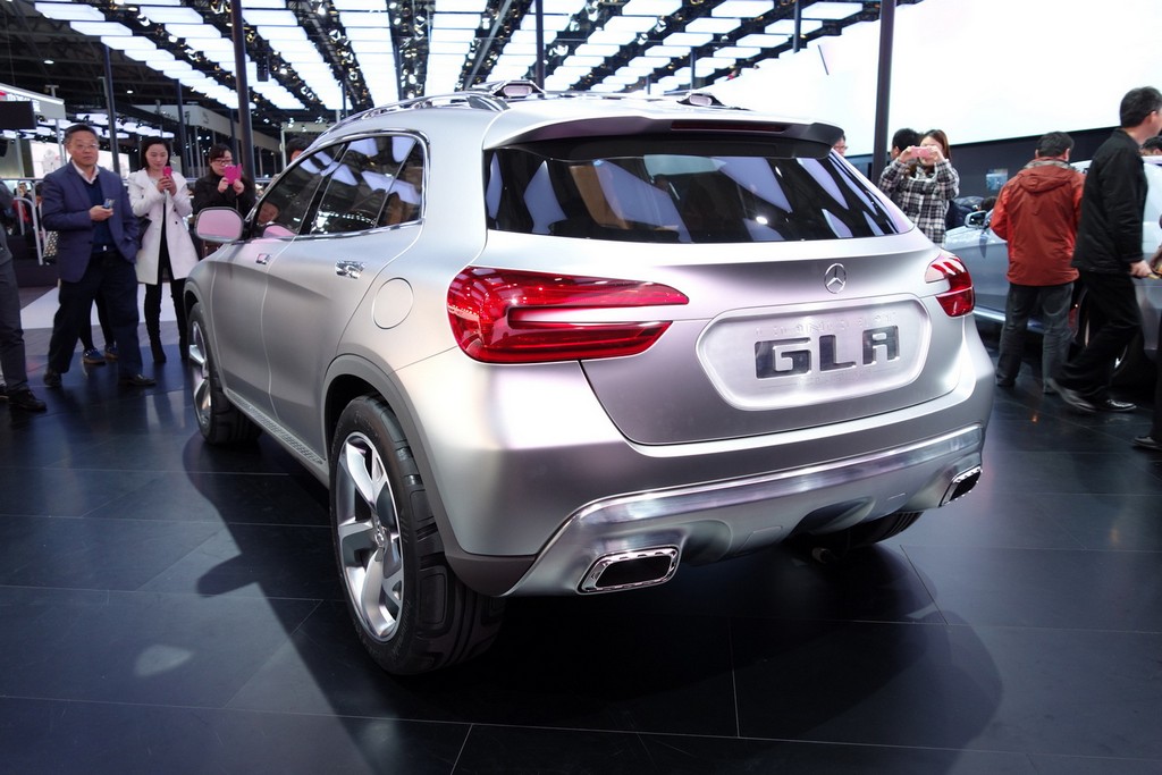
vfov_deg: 46.4
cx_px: 581
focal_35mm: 28
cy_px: 388
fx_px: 904
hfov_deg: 65.5
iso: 200
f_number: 2.2
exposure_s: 1/100
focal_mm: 10.4
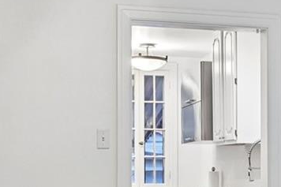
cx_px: 275
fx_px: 772
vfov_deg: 13.7
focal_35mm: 99
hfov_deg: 20.0
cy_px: 170
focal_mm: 22
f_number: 10
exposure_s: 1/4
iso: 400
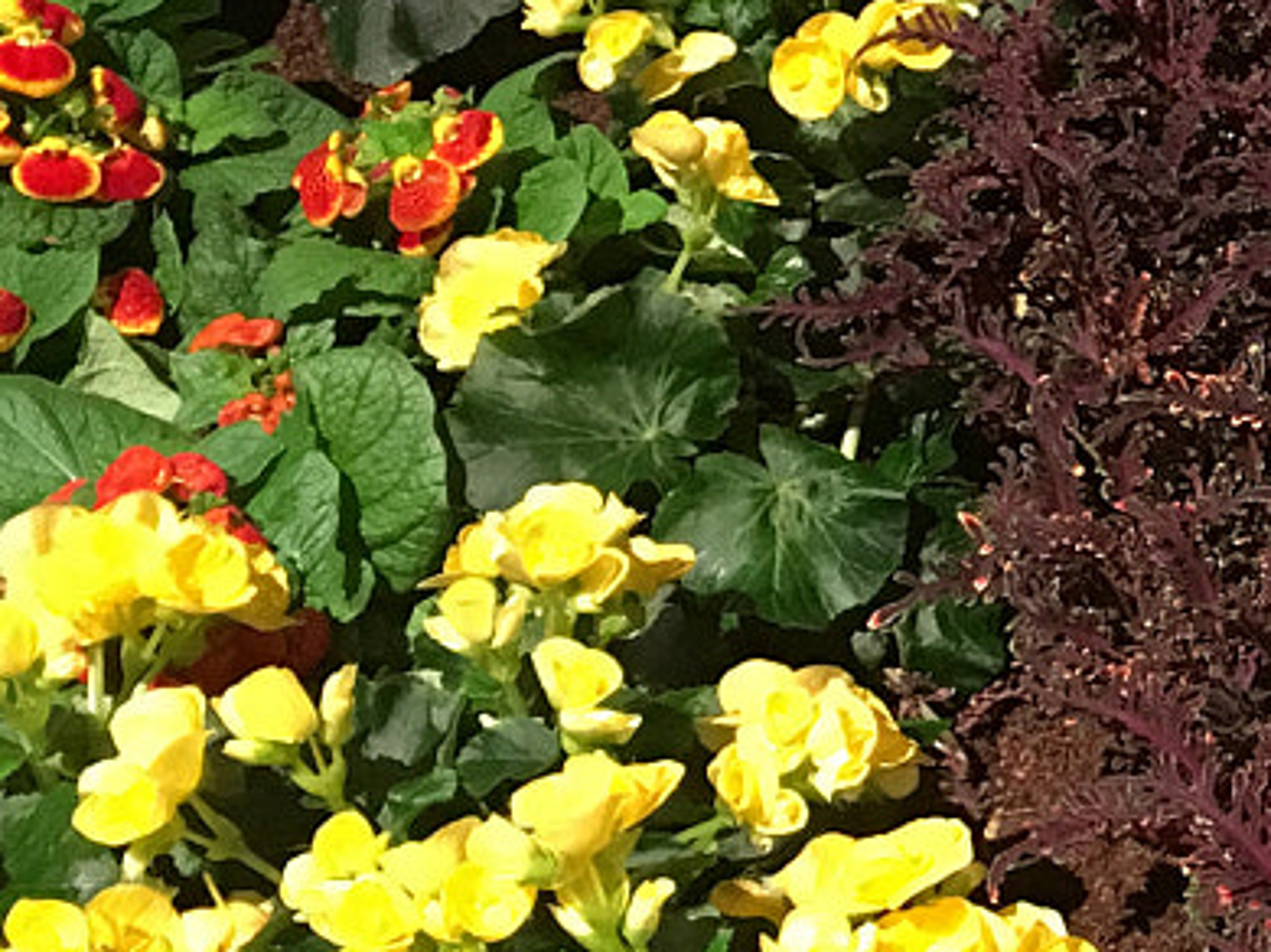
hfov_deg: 14.3
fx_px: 4367
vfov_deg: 12.4
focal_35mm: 119
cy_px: 401
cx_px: 2392
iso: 80
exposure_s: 1/15
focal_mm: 4.15
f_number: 2.2
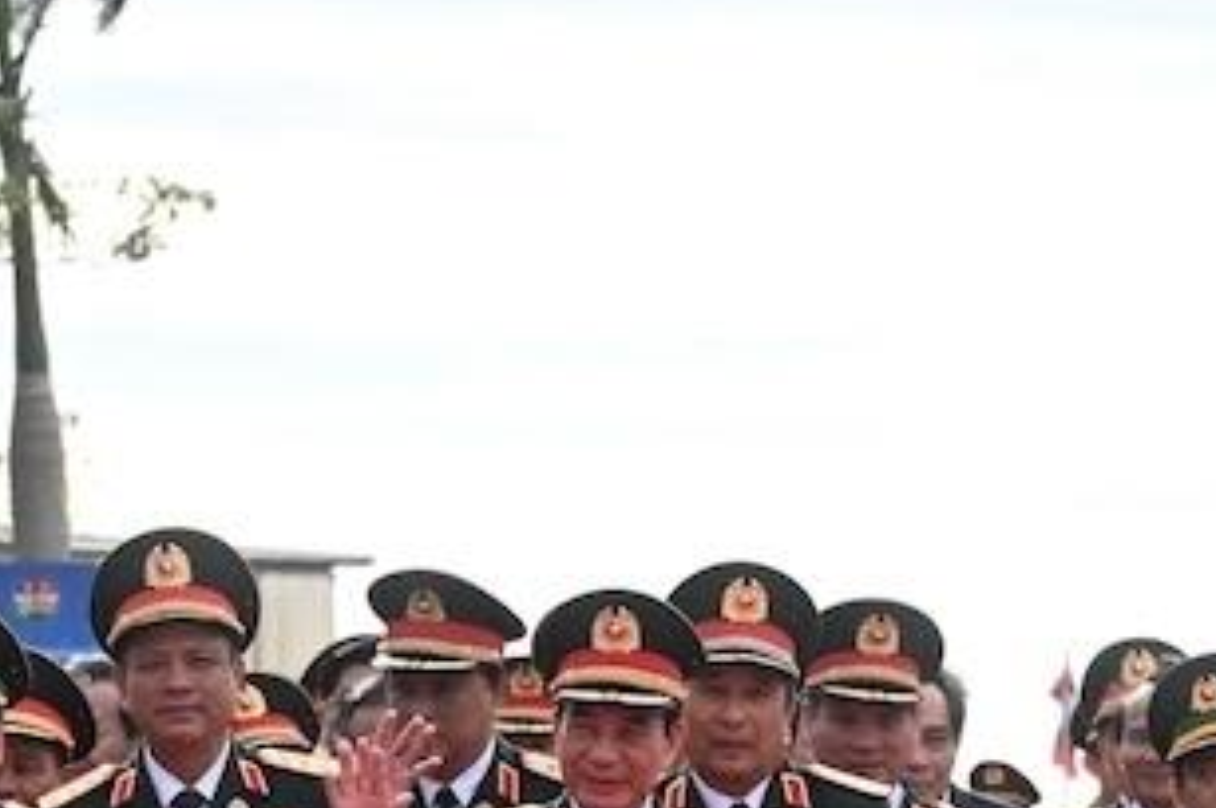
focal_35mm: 587
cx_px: 495
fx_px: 19806
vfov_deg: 2.3
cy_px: 970
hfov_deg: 3.5
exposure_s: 1/1250
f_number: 9
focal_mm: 120
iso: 2500
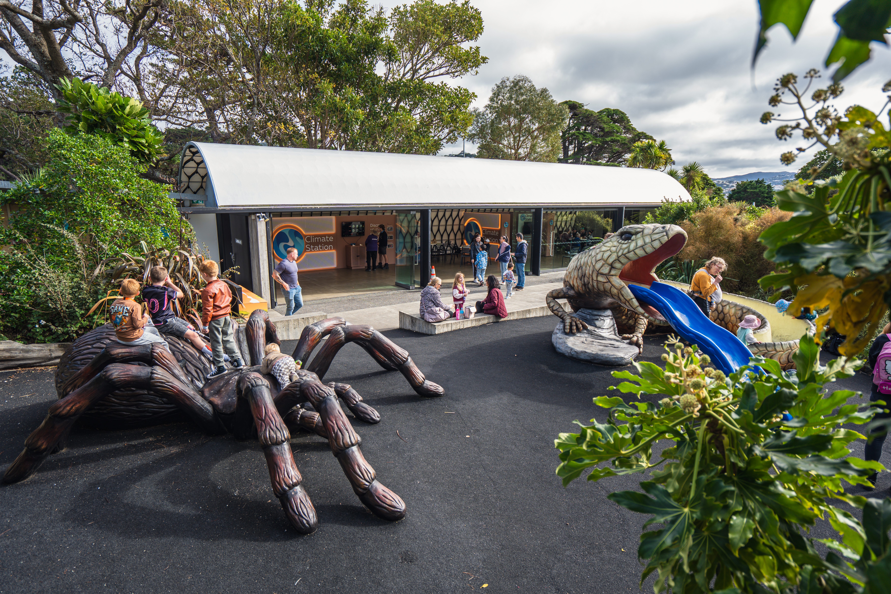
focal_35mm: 20
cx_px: 446
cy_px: 297
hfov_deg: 84.0
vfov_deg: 61.9
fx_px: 495
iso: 100
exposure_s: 1/200
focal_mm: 20
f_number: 4
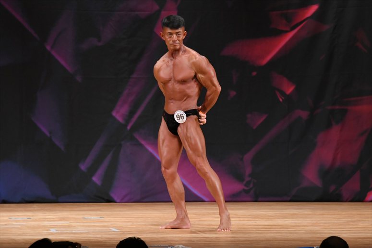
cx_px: 186
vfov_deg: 4.8
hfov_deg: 7.2
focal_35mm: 285
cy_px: 124
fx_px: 2944
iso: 3200
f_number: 5.6
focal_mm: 190
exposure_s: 1/400
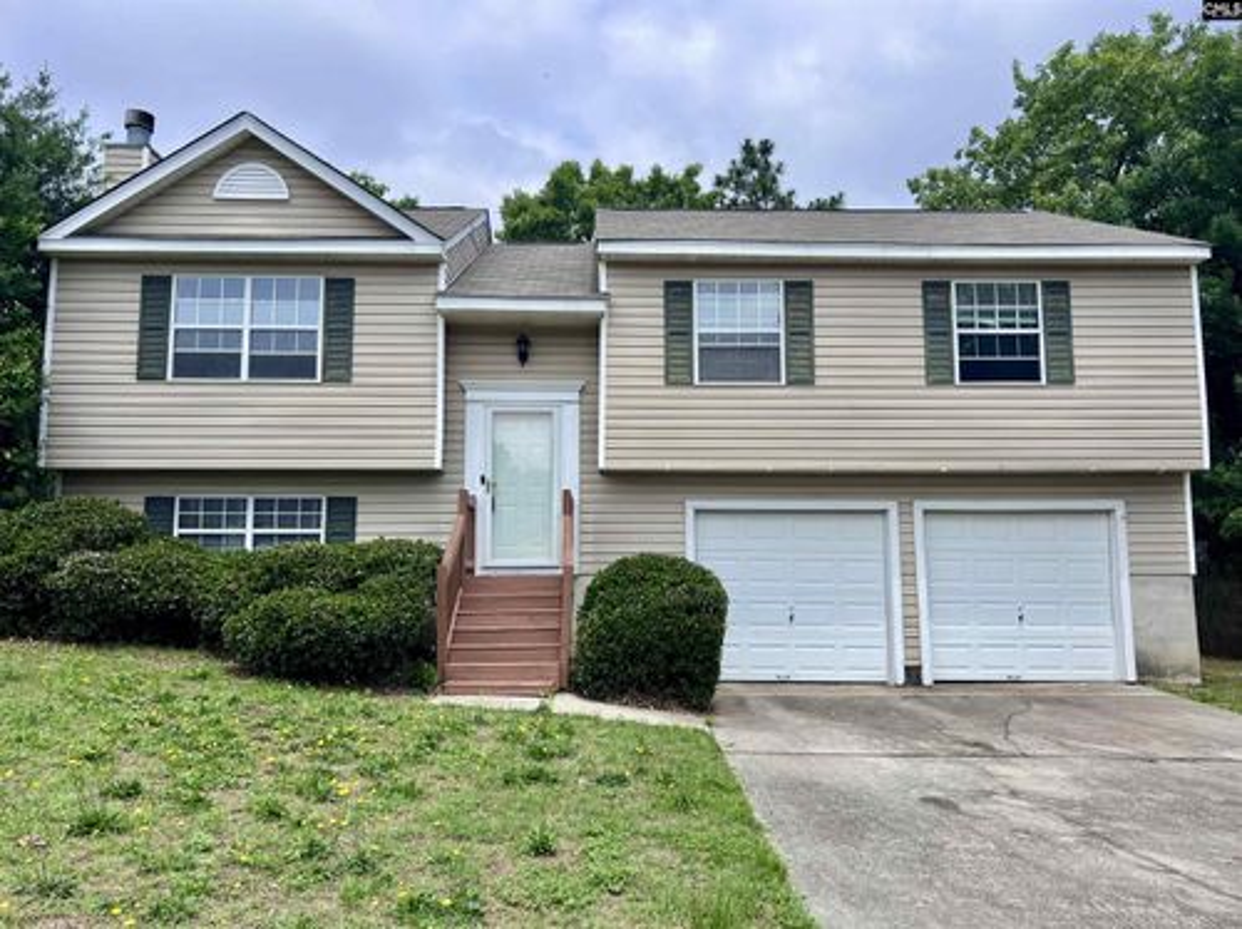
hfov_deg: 67.4
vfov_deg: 53.0
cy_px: 464
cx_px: 621
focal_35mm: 26
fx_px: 932
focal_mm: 5.7
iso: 50
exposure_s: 1/4831
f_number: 1.5
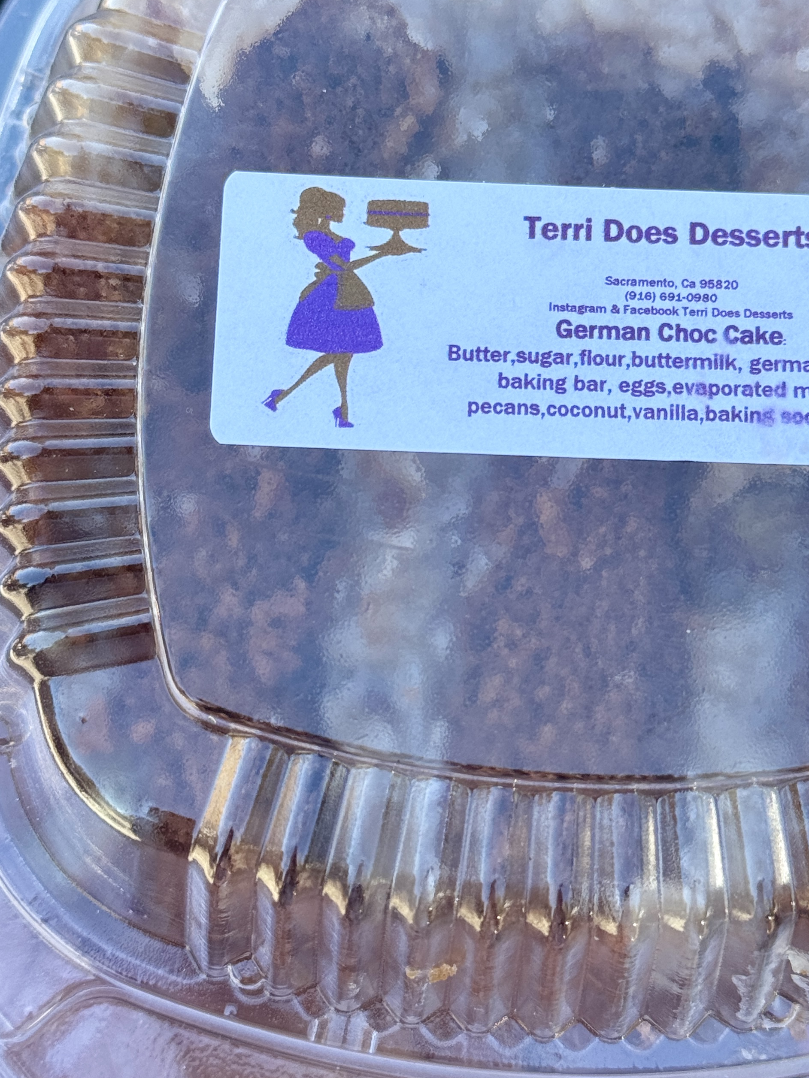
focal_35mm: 77
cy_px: 475
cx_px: 559
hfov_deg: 19.1
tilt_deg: -48.2
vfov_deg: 25.3
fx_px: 2399
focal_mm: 6.76
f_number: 1.78
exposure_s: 1/792
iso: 64
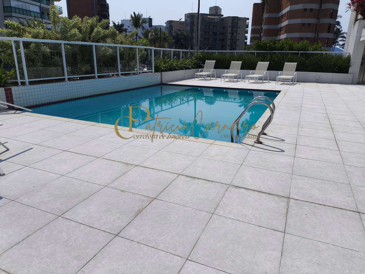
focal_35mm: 25
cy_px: 137
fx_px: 264
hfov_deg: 69.4
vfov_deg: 54.9
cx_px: 182
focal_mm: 4.71
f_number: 1.7
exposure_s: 1/2703
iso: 50
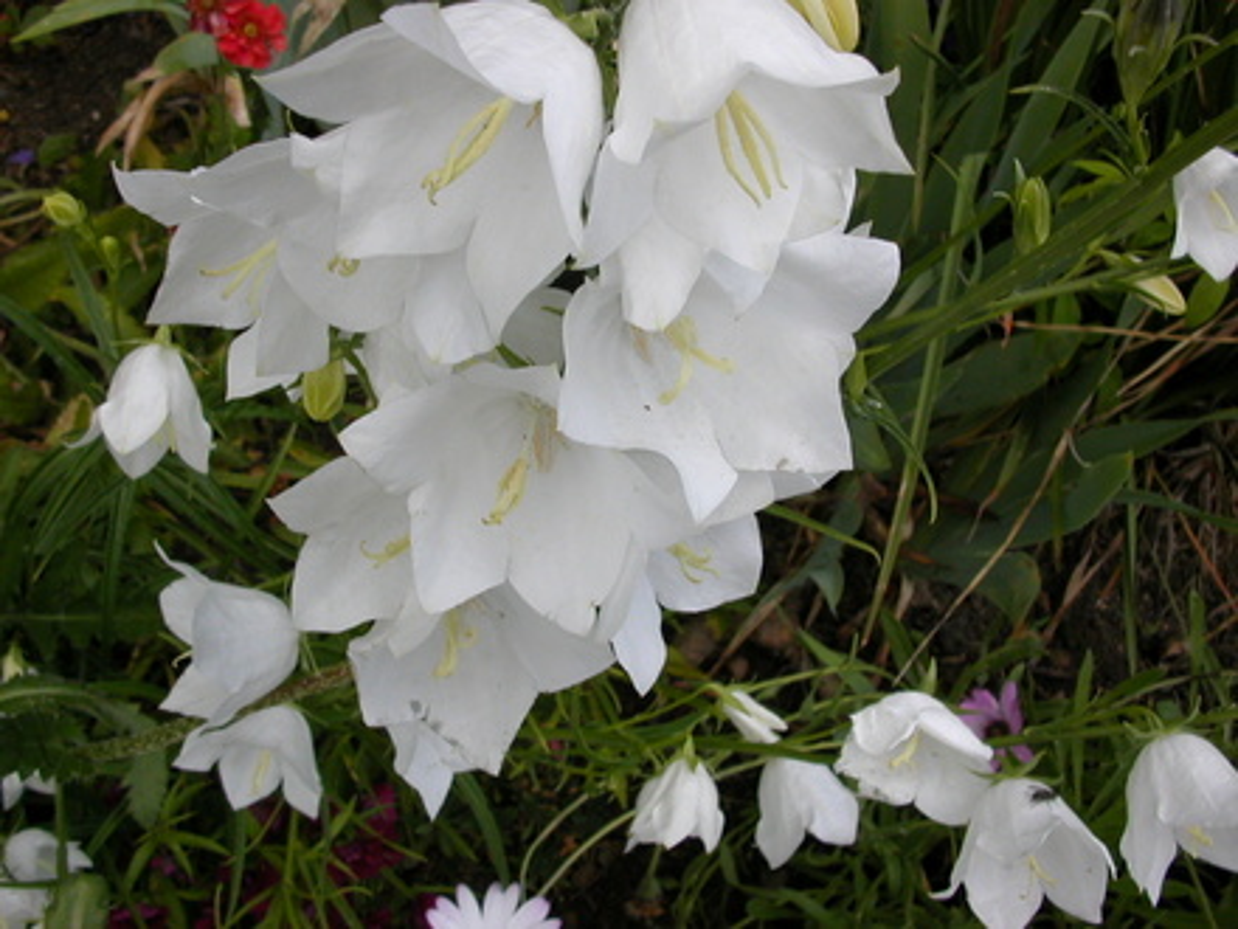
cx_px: 619
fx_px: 1323
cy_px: 464
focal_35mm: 37
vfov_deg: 38.7
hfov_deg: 50.1
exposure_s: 1/219
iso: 100
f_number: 4.5
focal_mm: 5.6
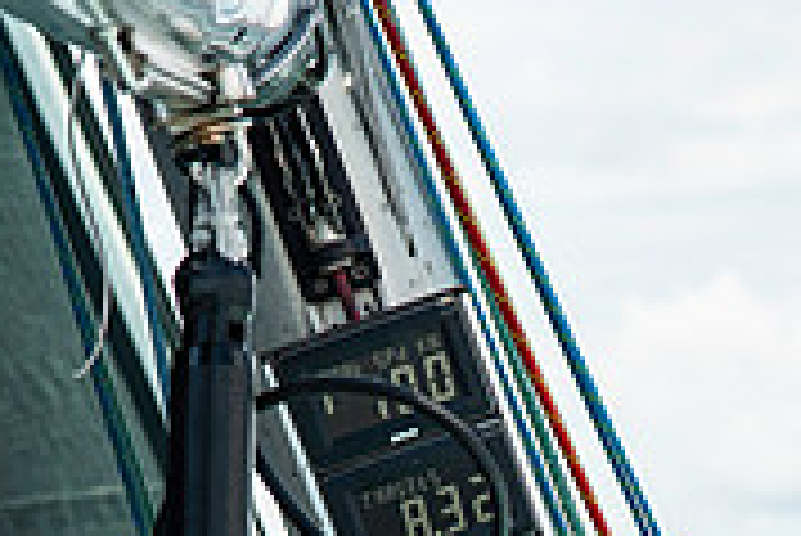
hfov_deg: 5.3
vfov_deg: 3.5
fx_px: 8684
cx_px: 522
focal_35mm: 390
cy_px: 820
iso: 250
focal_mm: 120
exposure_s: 1/1000
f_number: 5.6
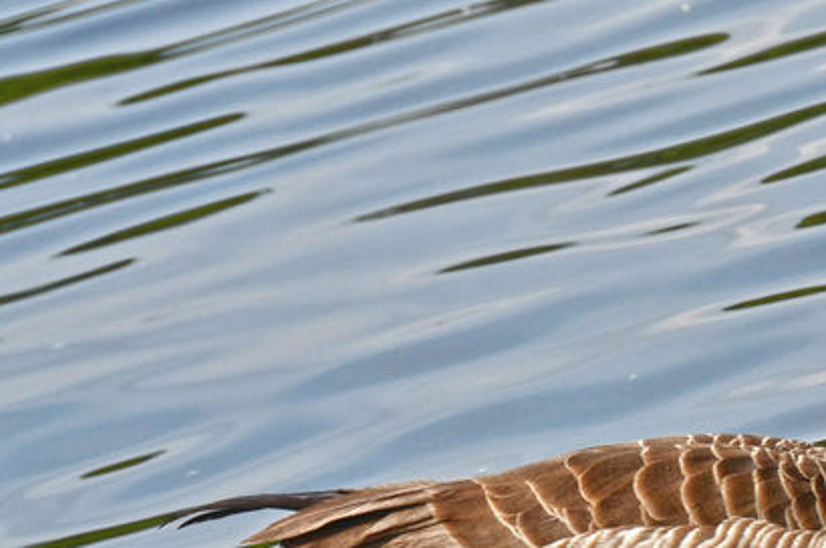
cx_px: 850
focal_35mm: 560
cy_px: 362
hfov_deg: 3.7
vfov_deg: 2.4
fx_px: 12829
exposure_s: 1/400
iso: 200
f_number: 9
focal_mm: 170
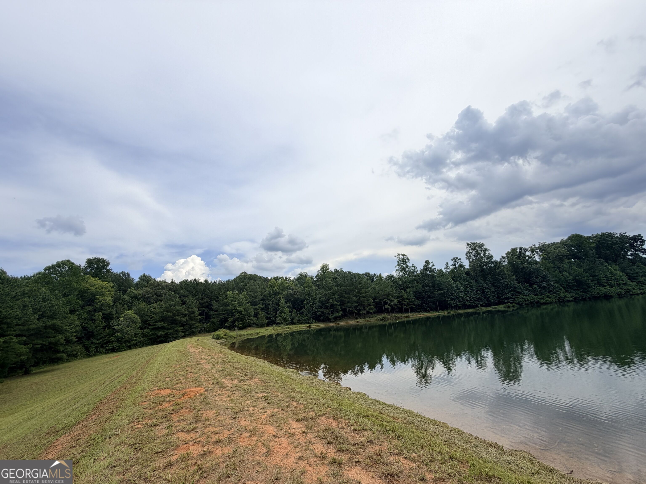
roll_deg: +4.5
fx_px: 261
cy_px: 242
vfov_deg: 85.7
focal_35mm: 14
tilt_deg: +17.5
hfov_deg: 102.1
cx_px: 323
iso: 32
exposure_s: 1/770
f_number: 2.2
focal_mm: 2.22
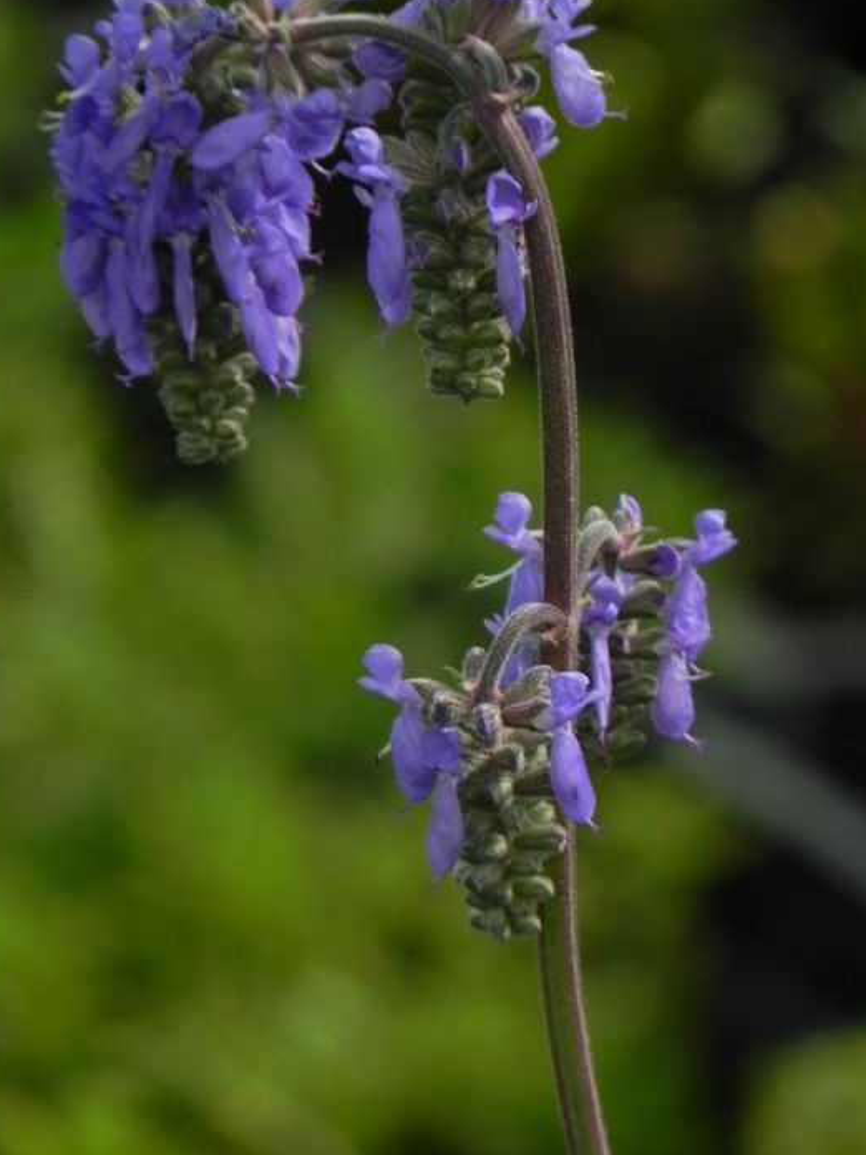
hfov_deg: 2.4
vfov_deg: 3.1
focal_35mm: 632
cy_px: 548
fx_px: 21081
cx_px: 372
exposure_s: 1/400
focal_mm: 97.8
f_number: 5
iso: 160
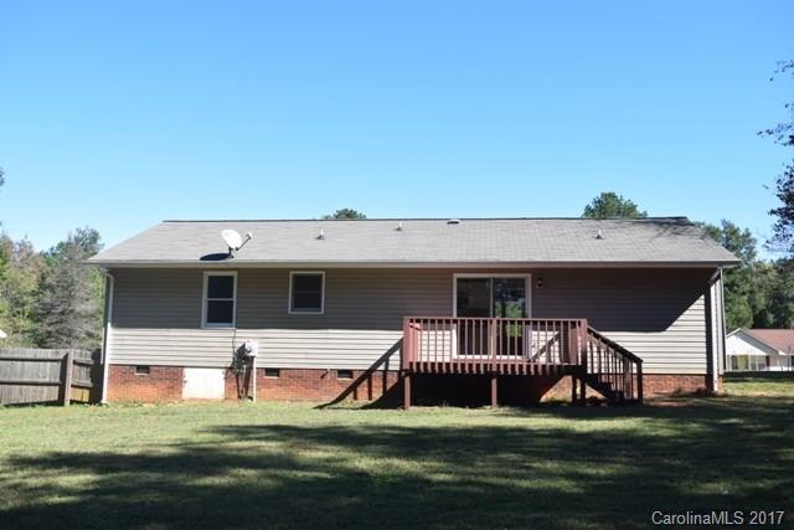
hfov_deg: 57.2
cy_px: 265
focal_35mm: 33
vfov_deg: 40.0
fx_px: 728
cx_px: 397
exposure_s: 1/320
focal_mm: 22
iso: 200
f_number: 9
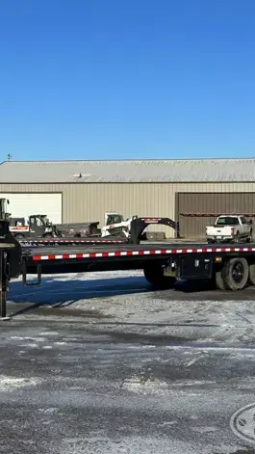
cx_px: 92
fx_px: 853
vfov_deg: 29.7
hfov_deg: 17.0
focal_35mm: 71
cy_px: 230
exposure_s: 1/6623
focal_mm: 6.86
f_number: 1.78
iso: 64
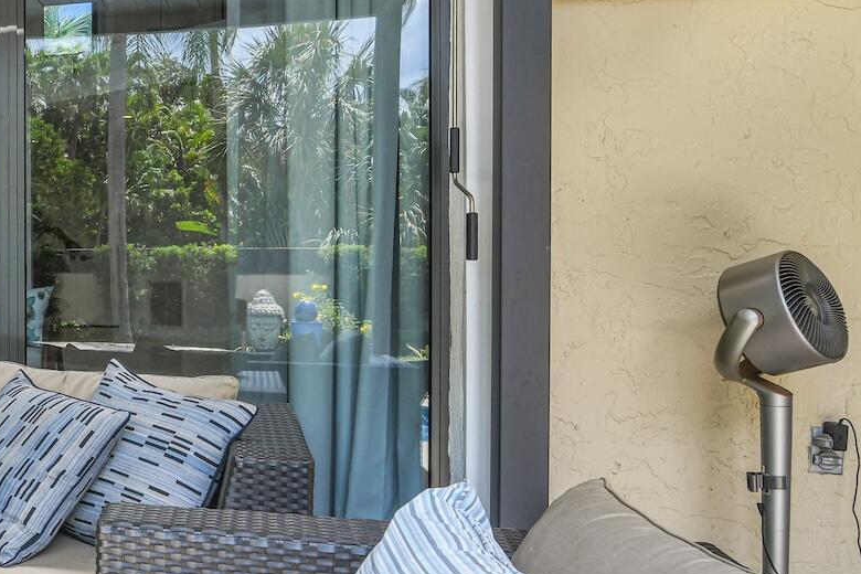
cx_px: -223
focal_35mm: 48
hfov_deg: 32.4
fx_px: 1148
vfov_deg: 28.1
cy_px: 276
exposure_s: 1/60
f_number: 11
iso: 200
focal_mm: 16
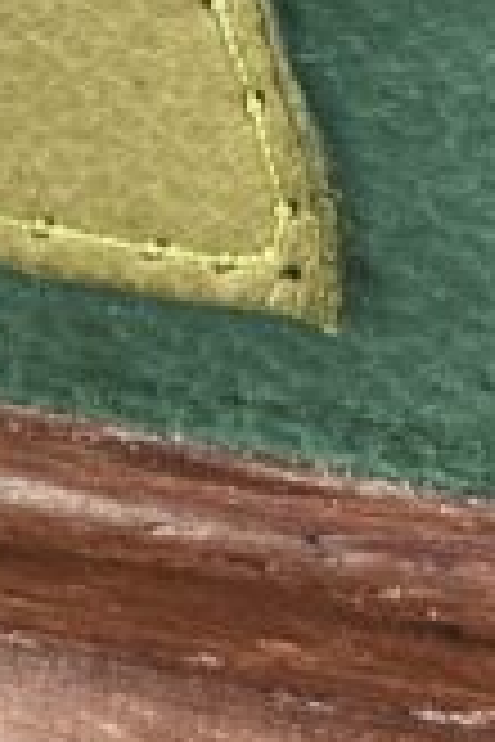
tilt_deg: -12.9
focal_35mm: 181
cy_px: -531
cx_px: -562
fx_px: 3733
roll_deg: +5.6
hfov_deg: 7.2
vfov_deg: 10.7
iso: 50
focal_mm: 3.99
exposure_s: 1/50
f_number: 1.8
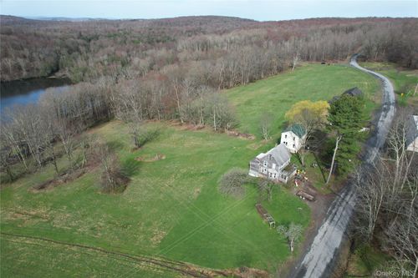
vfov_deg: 57.2
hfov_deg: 78.6
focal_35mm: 22
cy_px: 139
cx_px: 209
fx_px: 255
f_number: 2.8
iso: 100
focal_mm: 8.38
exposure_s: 1/1000
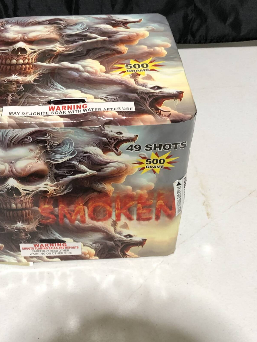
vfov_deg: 42.1
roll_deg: +2.6
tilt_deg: -40.3
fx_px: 445
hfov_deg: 31.9
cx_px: 84
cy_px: 168
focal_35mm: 45
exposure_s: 1/24
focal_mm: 4
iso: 40
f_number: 1.8
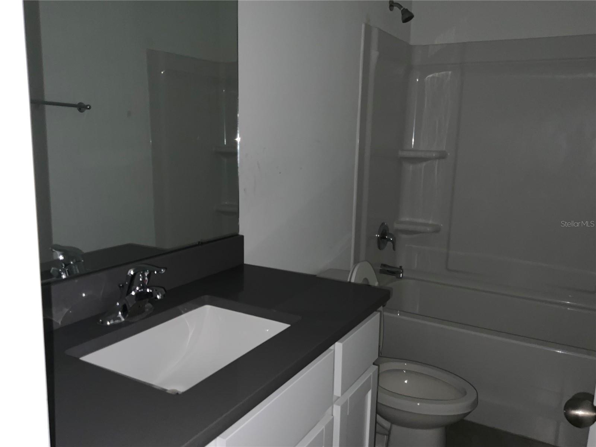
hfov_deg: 61.7
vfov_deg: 48.2
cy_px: 224
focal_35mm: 29
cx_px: 298
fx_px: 499
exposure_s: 1/16
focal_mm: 3
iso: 50
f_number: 1.8
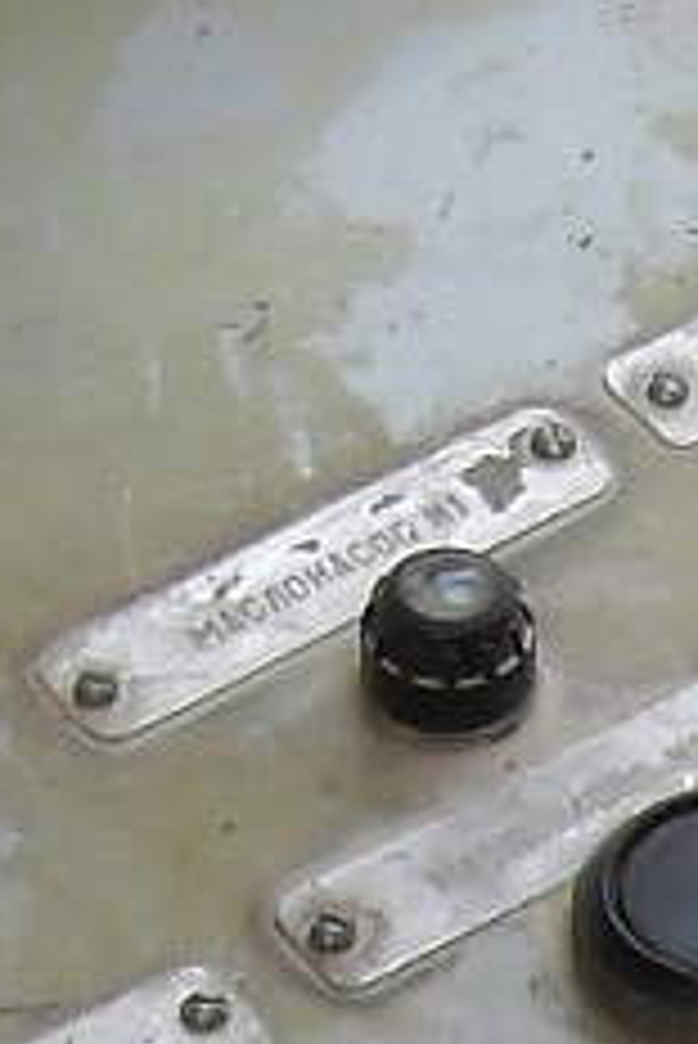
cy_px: 1800
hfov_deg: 4.5
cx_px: 3013
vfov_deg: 7.4
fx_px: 7898
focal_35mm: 272
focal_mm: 6.3
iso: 80
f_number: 2.8
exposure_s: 1/90
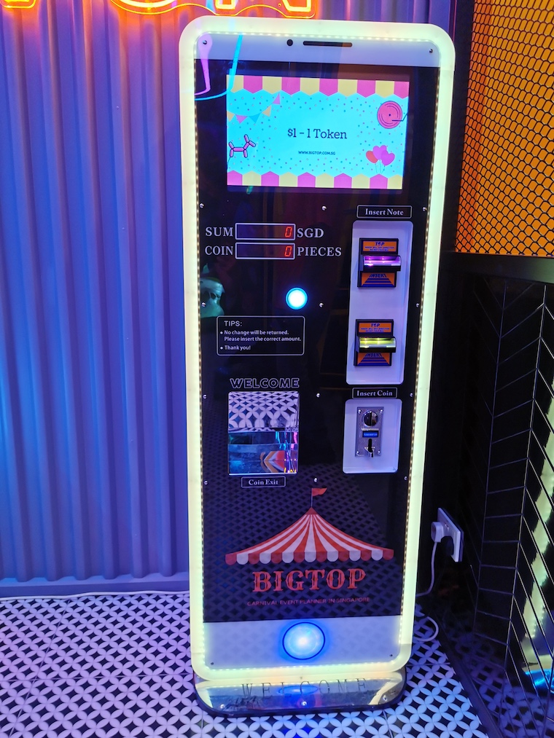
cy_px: 369
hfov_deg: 51.4
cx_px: 277
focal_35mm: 27
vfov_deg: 65.3
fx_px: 576
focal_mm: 5.56
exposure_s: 1/99.9
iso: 64
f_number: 1.6
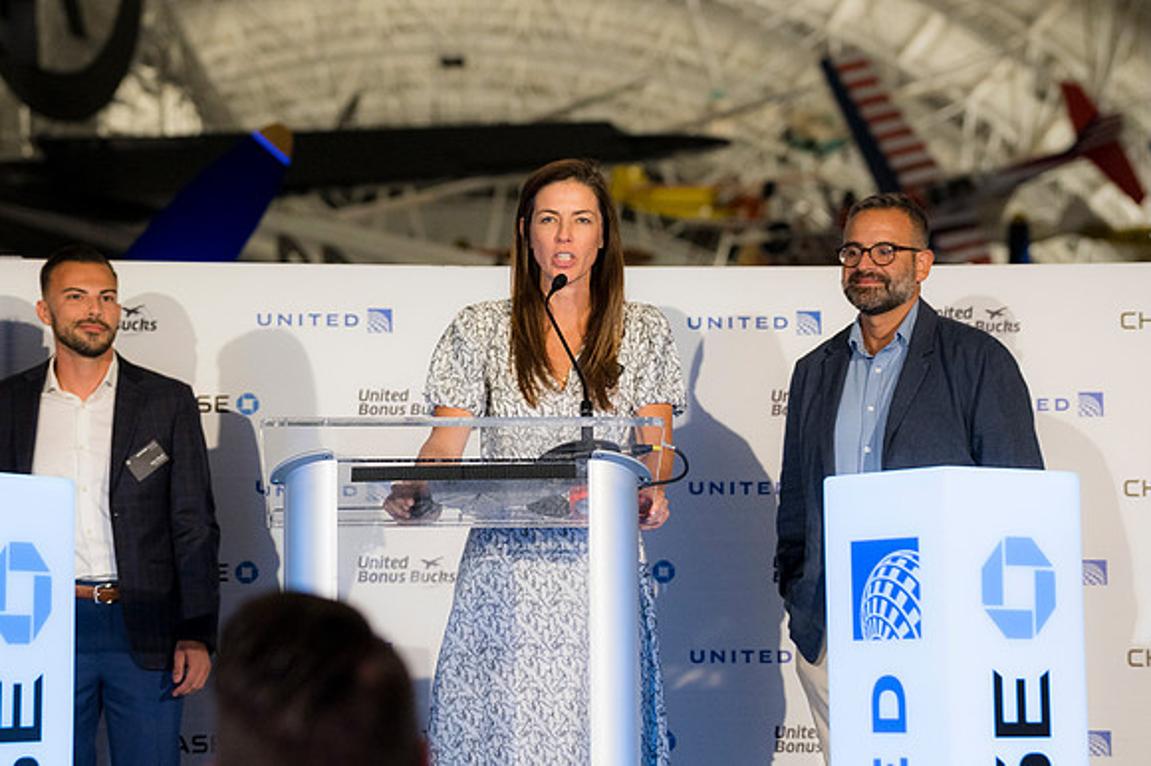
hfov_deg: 19.5
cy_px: 383
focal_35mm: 105
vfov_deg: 13.0
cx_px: 576
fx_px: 3355
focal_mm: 70
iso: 800
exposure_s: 1/200
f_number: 2.8
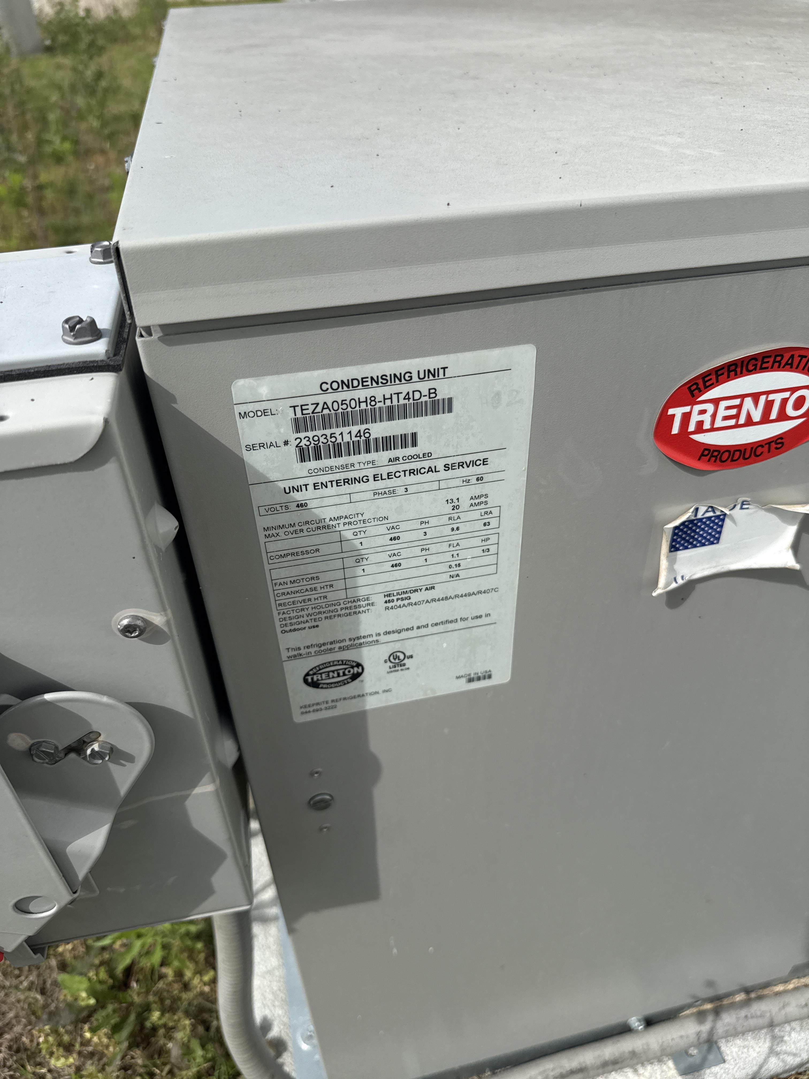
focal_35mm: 24
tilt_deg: -37.8
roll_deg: +0.3
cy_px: 540
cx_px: 404
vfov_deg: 71.6
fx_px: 748
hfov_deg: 56.8
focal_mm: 6.76
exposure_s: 1/8130
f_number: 1.78
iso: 80
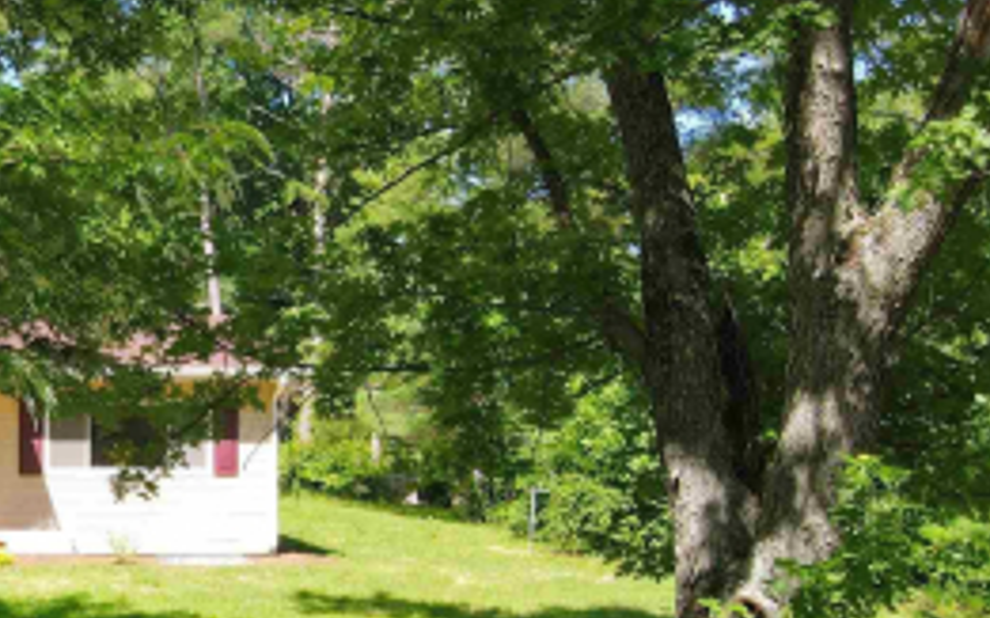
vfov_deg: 19.9
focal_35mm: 65
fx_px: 1753
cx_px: -214
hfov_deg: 27.5
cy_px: 413
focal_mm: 4.5
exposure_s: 1/200
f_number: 2.8
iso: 100
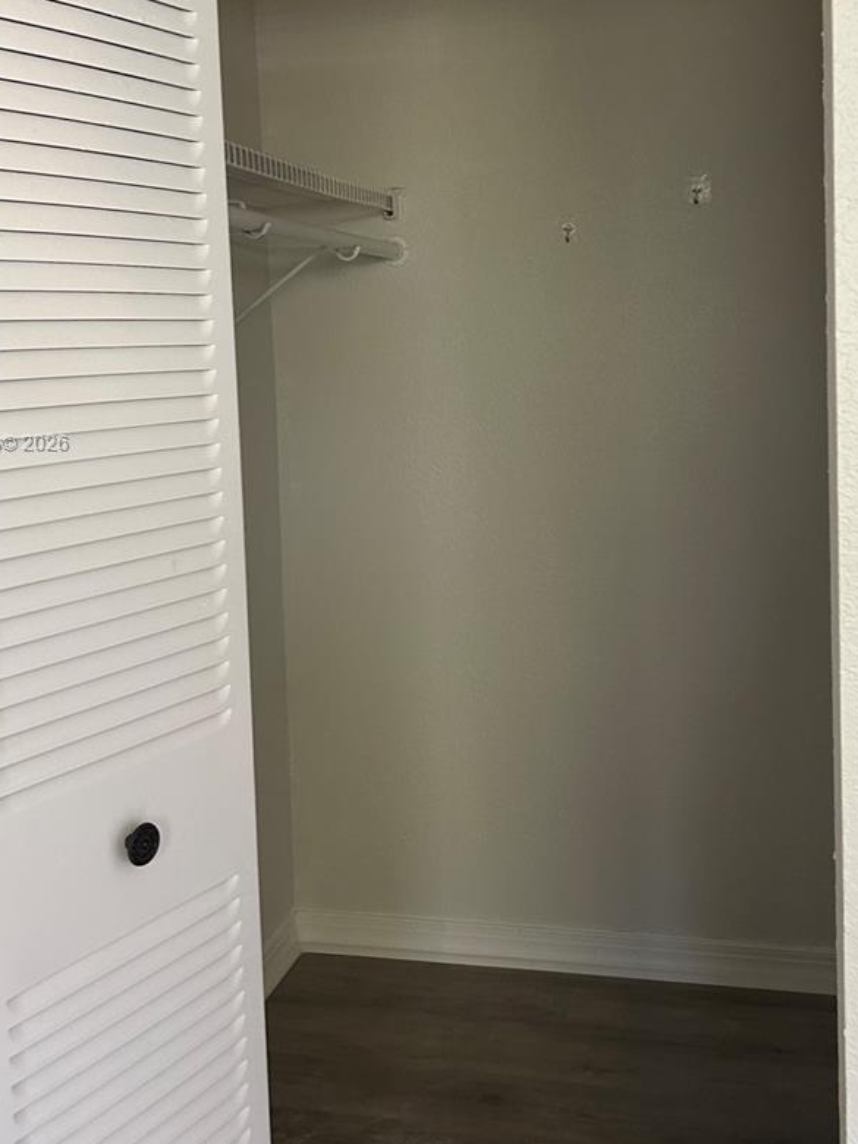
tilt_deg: -2.3
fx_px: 1322
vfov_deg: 46.5
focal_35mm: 40
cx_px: 456
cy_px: 444
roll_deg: +1.5
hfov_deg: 35.9
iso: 160
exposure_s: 1/60
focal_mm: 5.7
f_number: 1.5
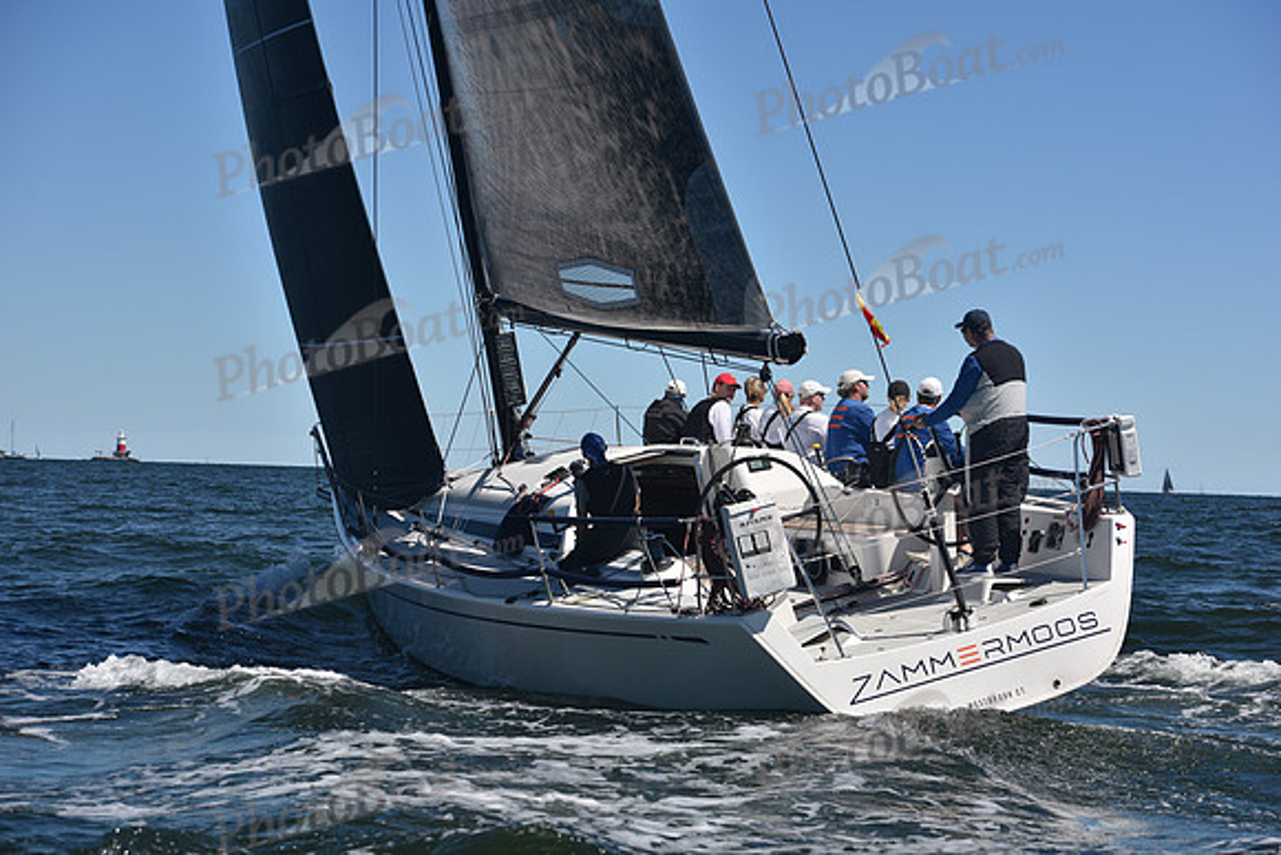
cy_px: 428
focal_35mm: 70
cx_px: 640
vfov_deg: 19.5
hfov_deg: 28.8
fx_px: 2491
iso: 200
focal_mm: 70
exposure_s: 1/800
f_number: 6.3
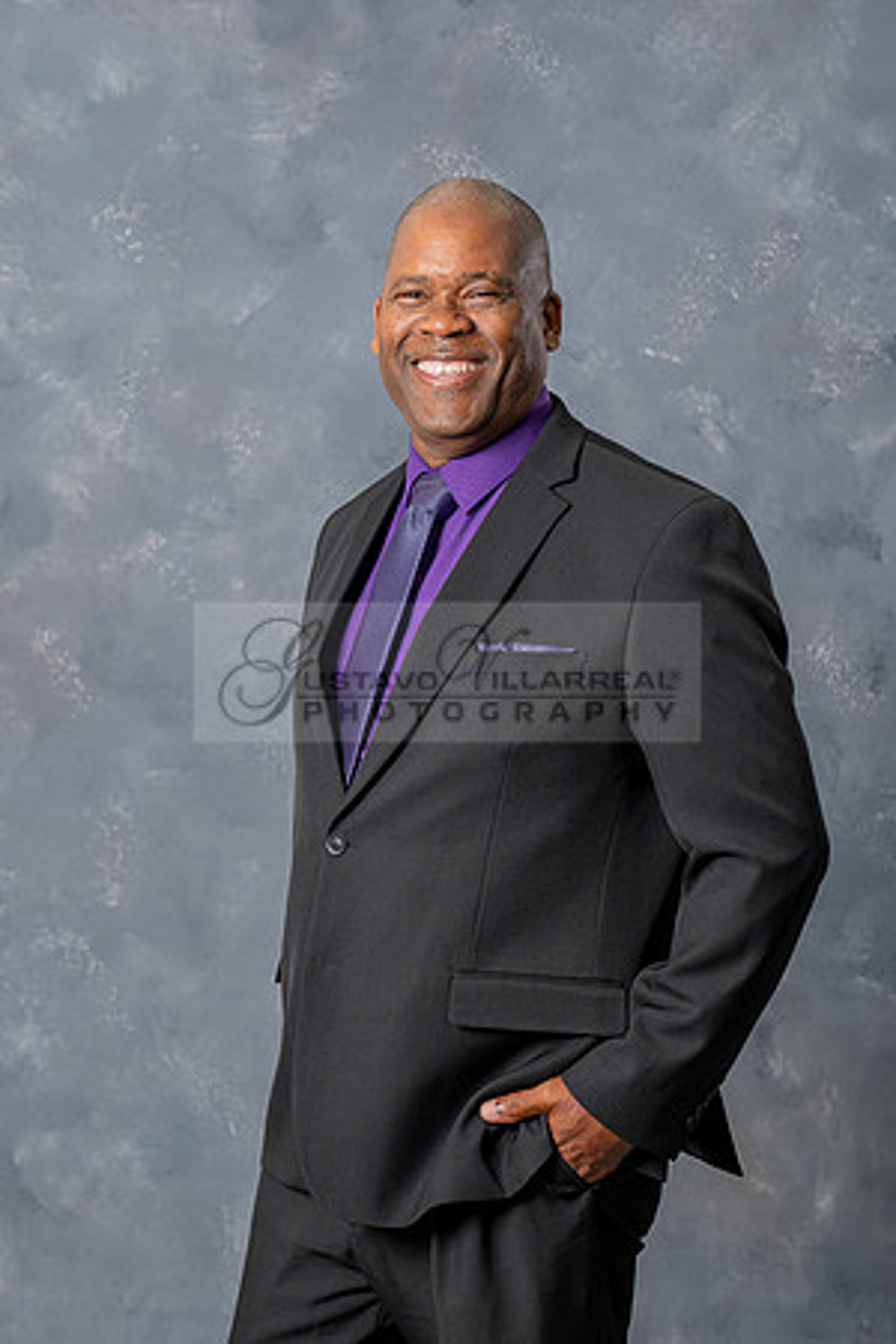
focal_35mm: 74
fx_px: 2744
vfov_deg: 27.5
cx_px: 373
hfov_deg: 18.5
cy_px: 672
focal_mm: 49
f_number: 4
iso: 200
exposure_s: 1/200
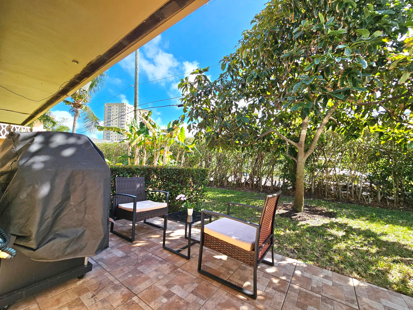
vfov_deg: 89.9
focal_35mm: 13
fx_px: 155
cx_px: 206
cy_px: 155
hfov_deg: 106.2
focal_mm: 2.2
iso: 50
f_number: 2.2
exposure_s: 1/667
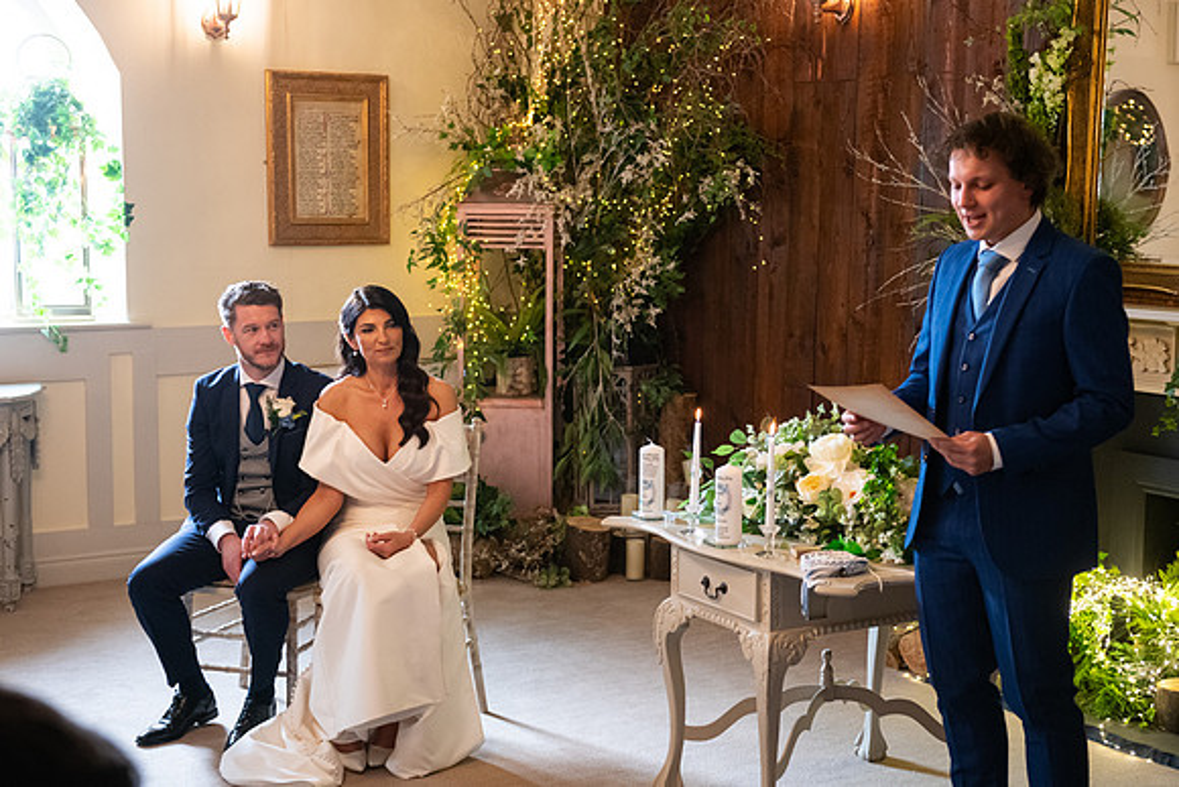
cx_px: 590
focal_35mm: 56
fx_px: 1833
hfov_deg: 35.7
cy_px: 423
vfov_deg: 24.2
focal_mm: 52
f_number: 3.5
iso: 1250
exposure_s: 1/160
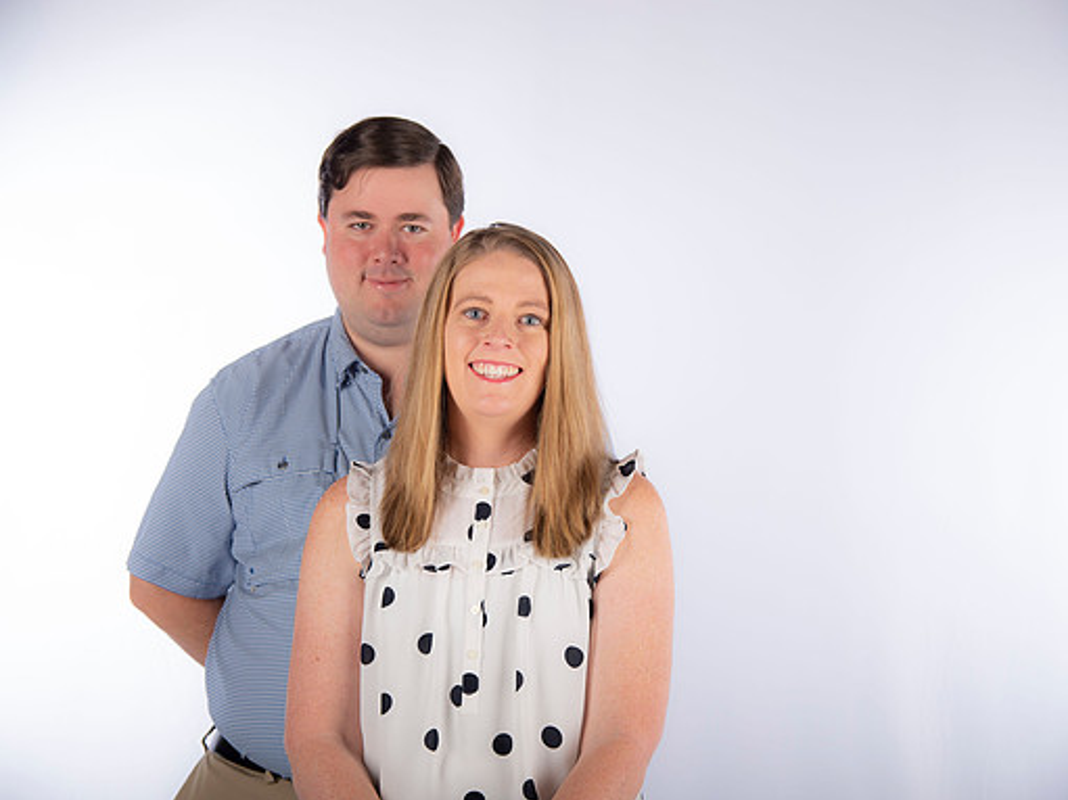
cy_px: 401
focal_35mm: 72
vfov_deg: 20.4
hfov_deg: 27.0
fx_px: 2221
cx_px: 539
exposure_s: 1/200
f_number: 5
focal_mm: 66
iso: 100
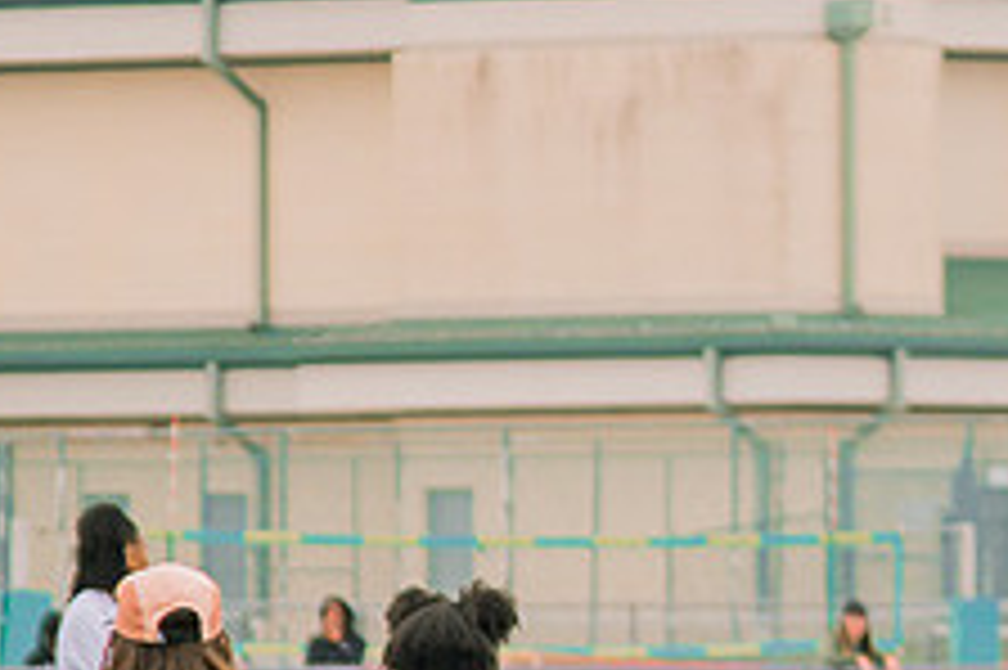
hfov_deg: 3.1
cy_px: 369
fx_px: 18494
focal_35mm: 661
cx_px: 1051
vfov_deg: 2.1
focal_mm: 120
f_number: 4
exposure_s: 1/200
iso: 200
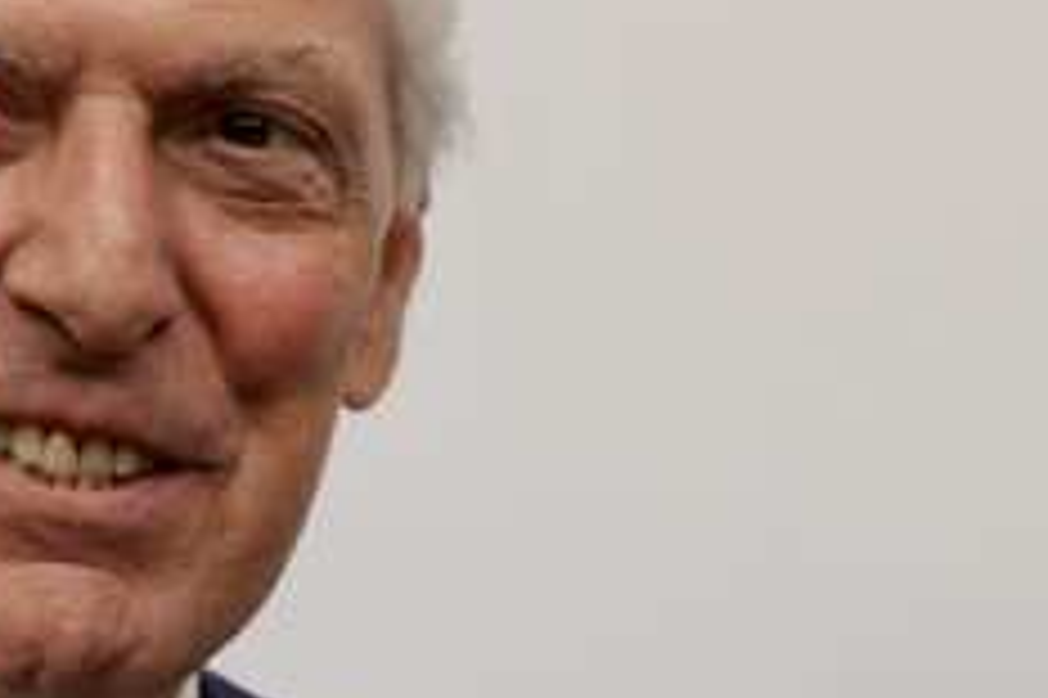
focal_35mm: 214
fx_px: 6225
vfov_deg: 6.4
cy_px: 862
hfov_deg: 9.5
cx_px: 1304
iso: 1000
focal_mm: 39
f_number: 2.8
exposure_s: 1/125
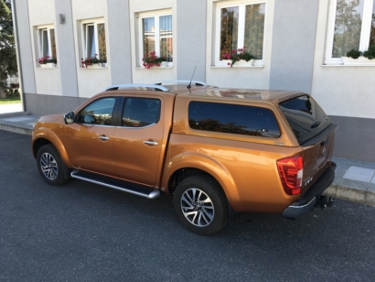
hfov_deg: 61.6
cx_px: 188
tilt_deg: -11.7
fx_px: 314
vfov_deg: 48.3
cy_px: 141
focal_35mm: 29
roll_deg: -2.8
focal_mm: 4.15
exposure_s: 1/255
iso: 25
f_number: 2.2
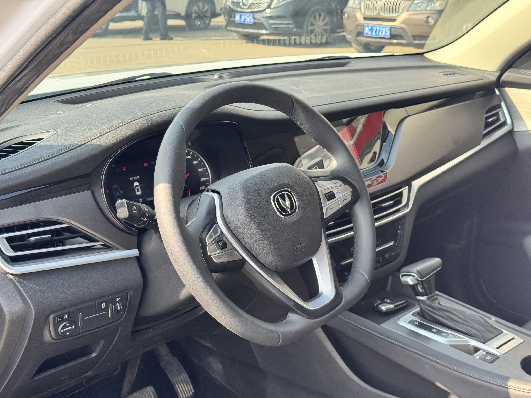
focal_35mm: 48
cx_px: 266
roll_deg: -0.3
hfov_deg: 39.7
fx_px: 736
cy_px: 199
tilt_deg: -17.7
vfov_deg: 30.3
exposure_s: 1/454
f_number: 1.78
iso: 64
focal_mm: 6.76
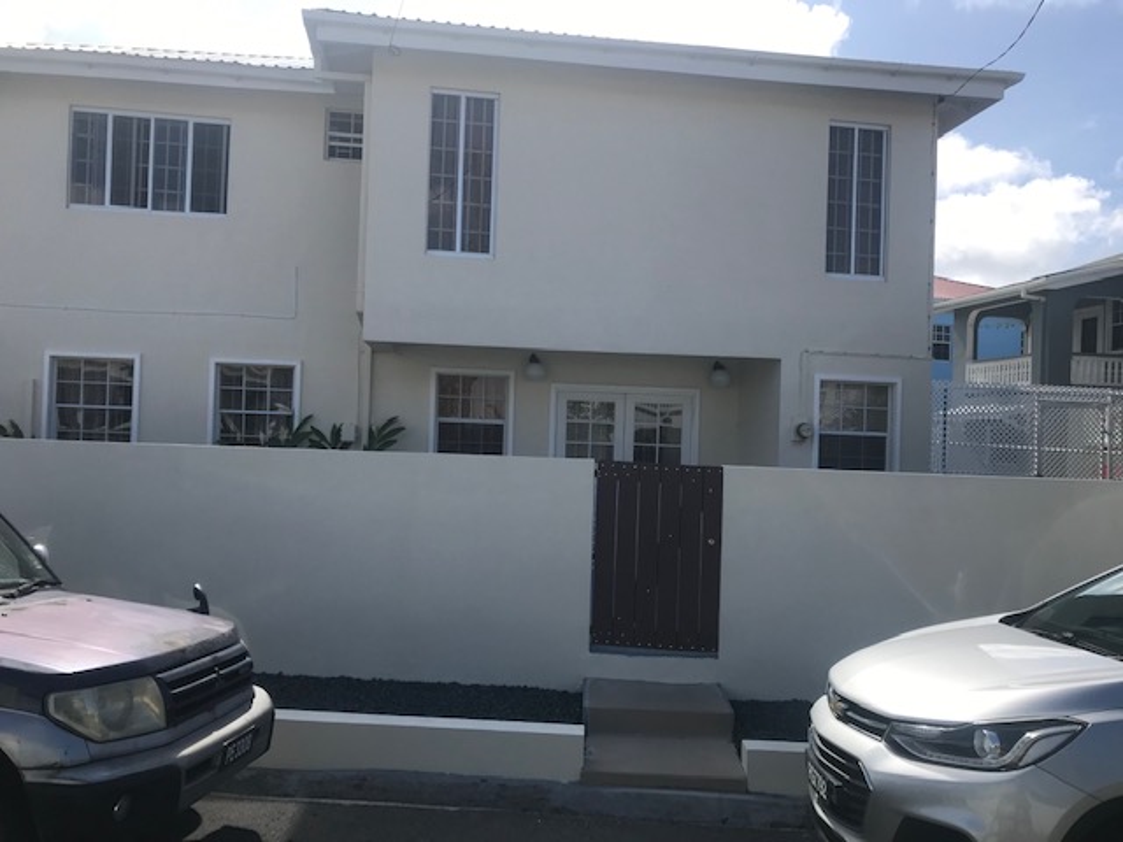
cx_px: 562
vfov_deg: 49.7
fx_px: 908
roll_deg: -1.5
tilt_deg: +0.8
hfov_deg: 63.4
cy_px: 421
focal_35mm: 28
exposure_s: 1/2128
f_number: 1.8
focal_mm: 3.99
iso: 20
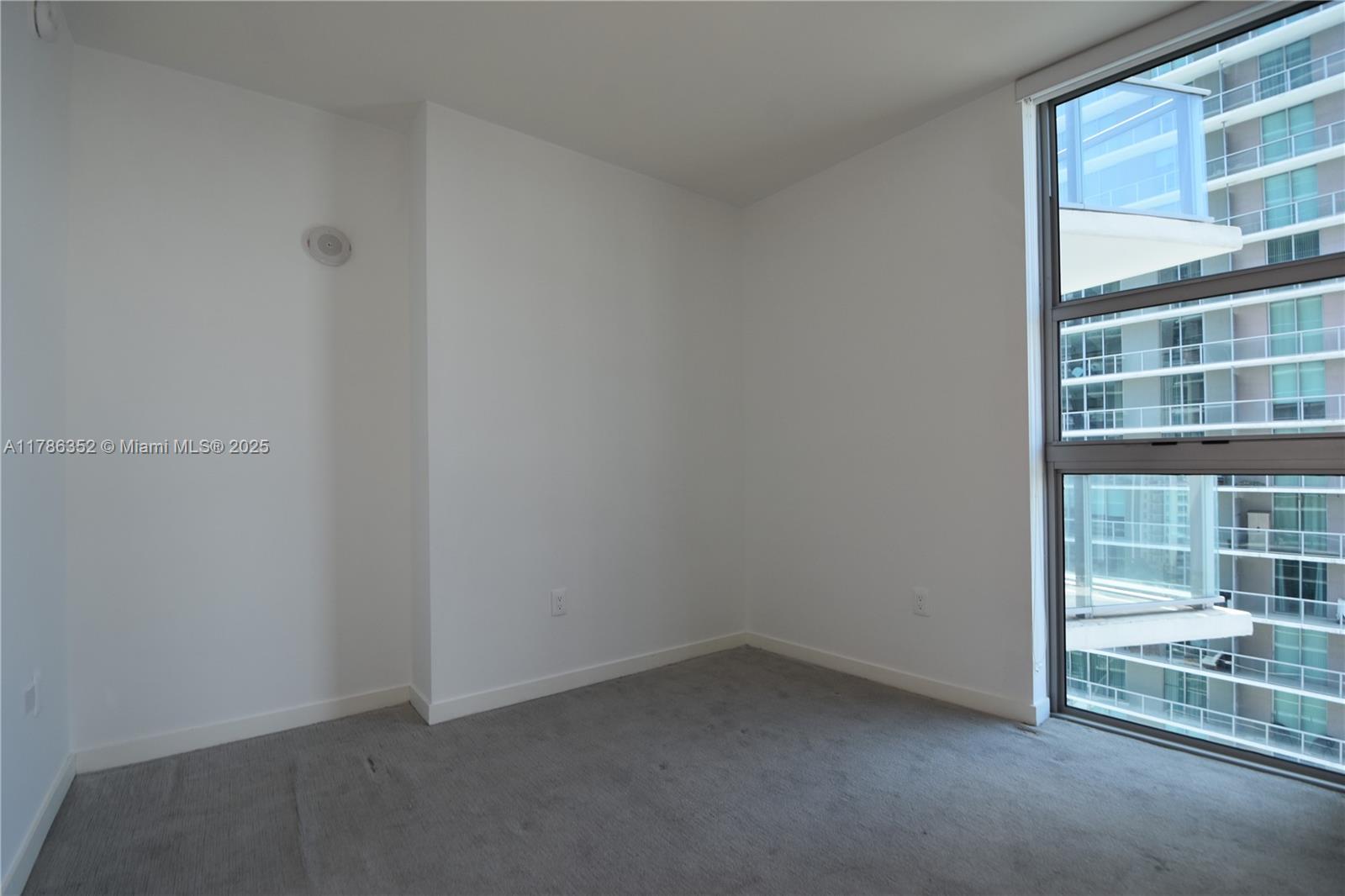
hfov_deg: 100.4
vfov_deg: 77.3
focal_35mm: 15
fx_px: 560
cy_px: 448
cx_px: 672
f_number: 5
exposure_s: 1/80
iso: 200
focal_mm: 10
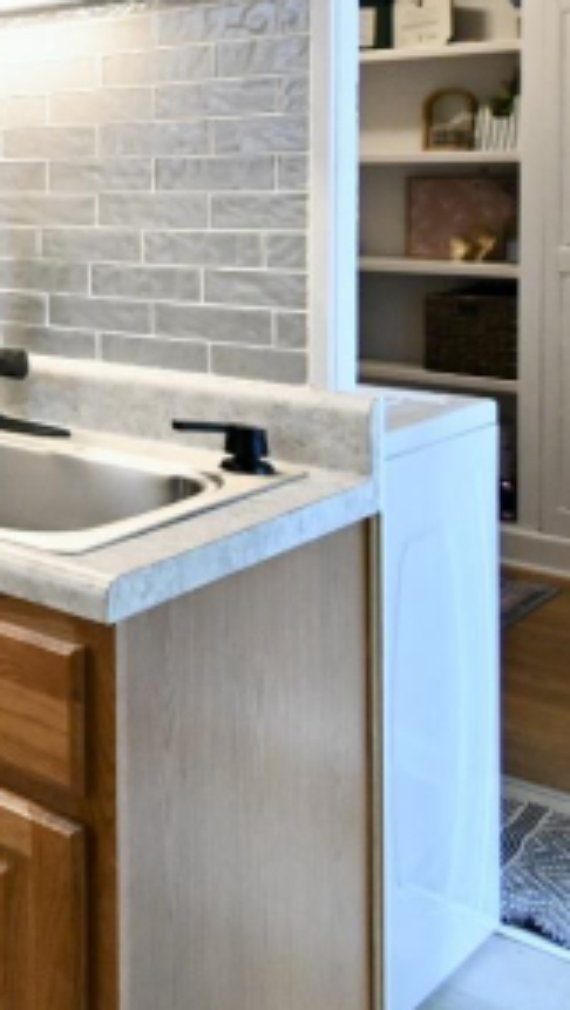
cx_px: -524
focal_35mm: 41
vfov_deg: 46.8
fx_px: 1099
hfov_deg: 19.4
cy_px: 204
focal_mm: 10
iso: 2000
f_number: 4.5
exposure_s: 1/125
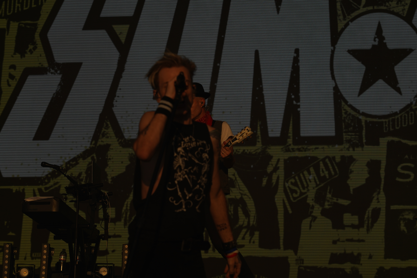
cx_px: 208
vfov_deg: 13.0
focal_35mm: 105
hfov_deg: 19.5
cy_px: 139
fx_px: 1216
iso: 100
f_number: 8
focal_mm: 105
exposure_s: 1/1000
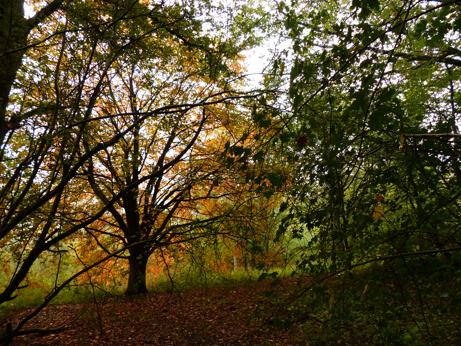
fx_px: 333
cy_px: 173
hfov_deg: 69.4
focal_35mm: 25
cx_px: 230
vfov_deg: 54.9
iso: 250
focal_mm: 4.5
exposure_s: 1/60
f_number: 2.8
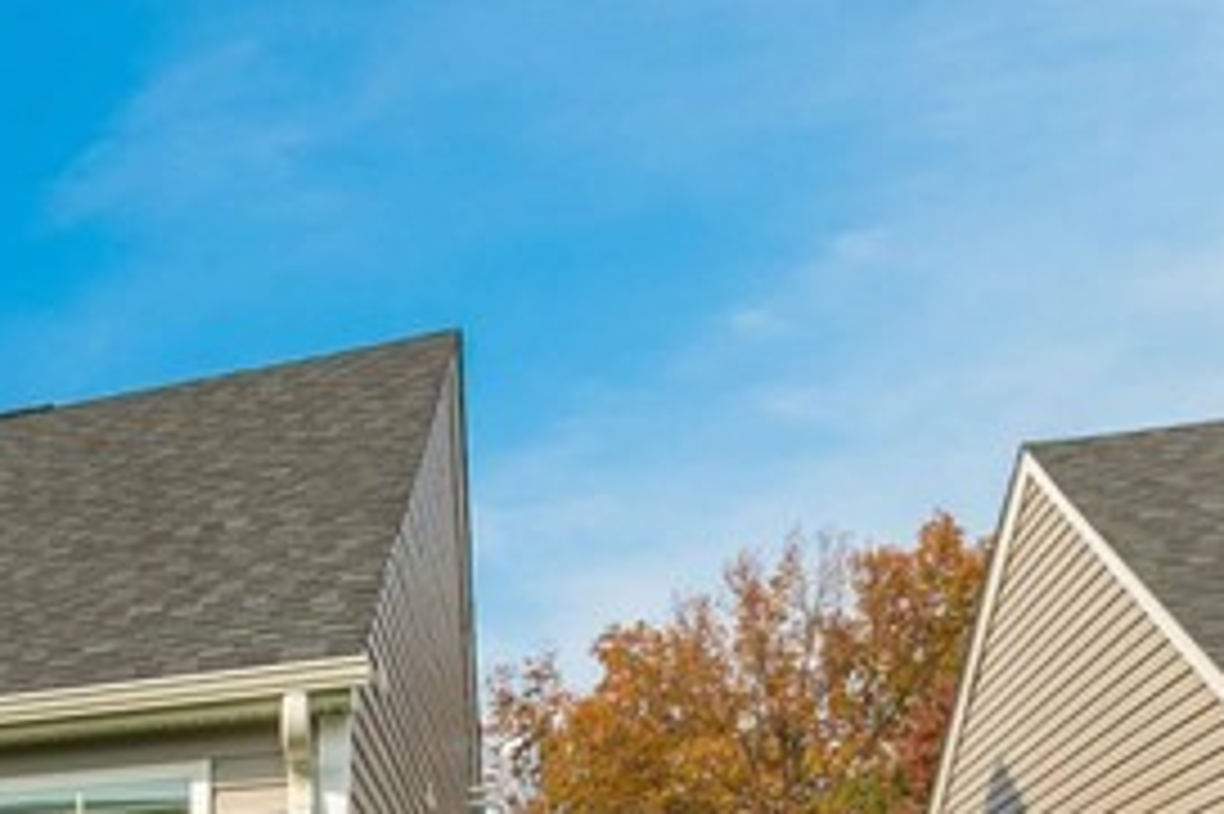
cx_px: -848
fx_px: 1903
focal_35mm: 56
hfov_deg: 23.4
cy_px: 1077
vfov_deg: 21.7
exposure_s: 1/800
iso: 200
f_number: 9
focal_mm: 14
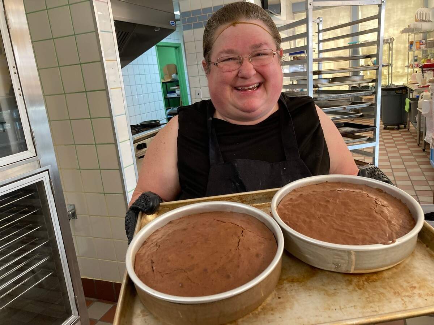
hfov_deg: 63.4
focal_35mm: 28
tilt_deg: -13.3
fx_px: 351
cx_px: 217
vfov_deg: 49.7
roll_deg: +6.3
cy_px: 162
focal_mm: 3.99
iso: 100
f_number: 1.8
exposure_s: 1/60
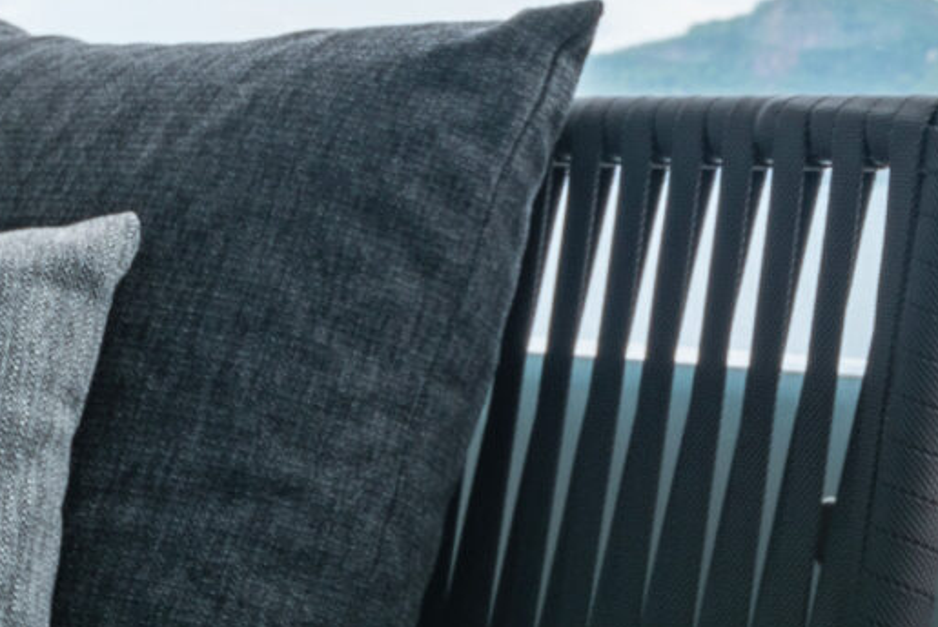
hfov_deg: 12.8
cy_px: 196
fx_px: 4145
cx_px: 847
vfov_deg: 8.6
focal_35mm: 159
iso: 64
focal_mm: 32
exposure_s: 1/25
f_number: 11
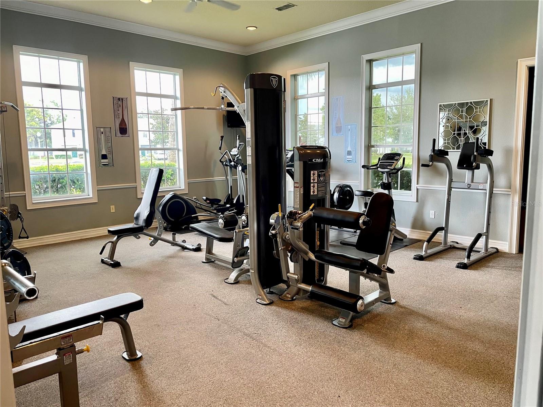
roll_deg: +0.9
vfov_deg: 53.1
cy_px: 204
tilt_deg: -7.4
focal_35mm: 26
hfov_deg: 67.3
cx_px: 272
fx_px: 408
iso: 80
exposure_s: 1/60
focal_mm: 4.2
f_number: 1.6
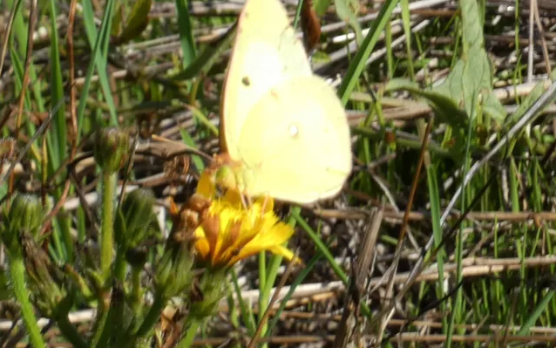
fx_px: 10654
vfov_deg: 1.9
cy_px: 140
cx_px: 278
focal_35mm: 703
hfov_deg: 3.0
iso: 80
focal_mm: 118.5
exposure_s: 1/125
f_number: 5.6
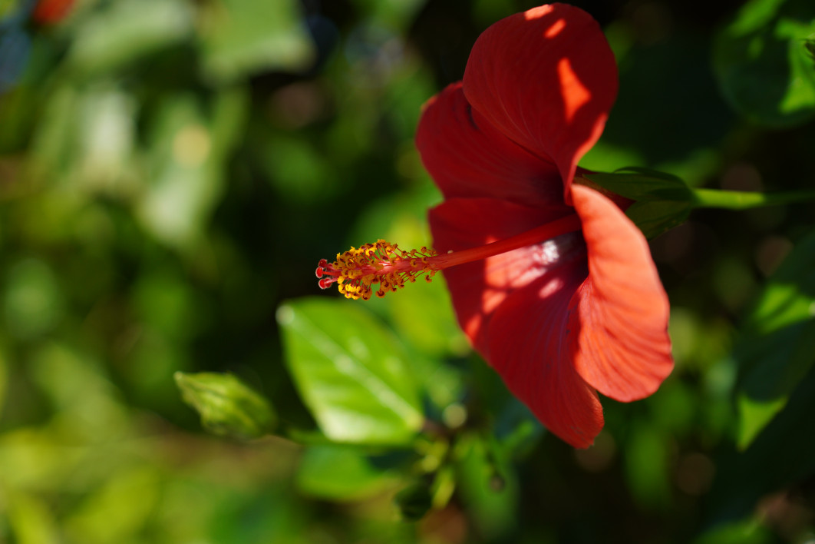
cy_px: 272
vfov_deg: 21.6
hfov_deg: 31.9
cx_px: 408
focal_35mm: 63
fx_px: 1426
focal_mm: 42
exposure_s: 1/1000
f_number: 2.8
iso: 100
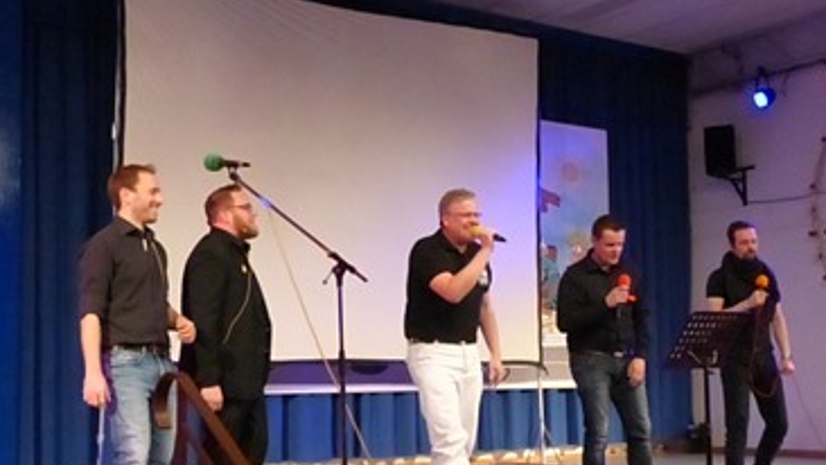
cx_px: 440
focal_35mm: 53
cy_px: 292
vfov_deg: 22.6
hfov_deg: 39.1
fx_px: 1161
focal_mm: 5.3
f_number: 4
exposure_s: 1/160
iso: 1600
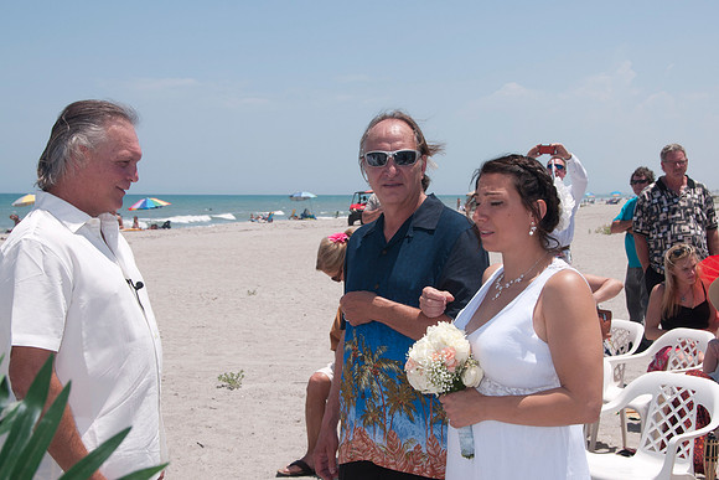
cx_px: 368
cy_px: 240
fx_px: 1183
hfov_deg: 33.8
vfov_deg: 22.9
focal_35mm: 59
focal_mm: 38
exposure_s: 1/250
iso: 100
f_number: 11
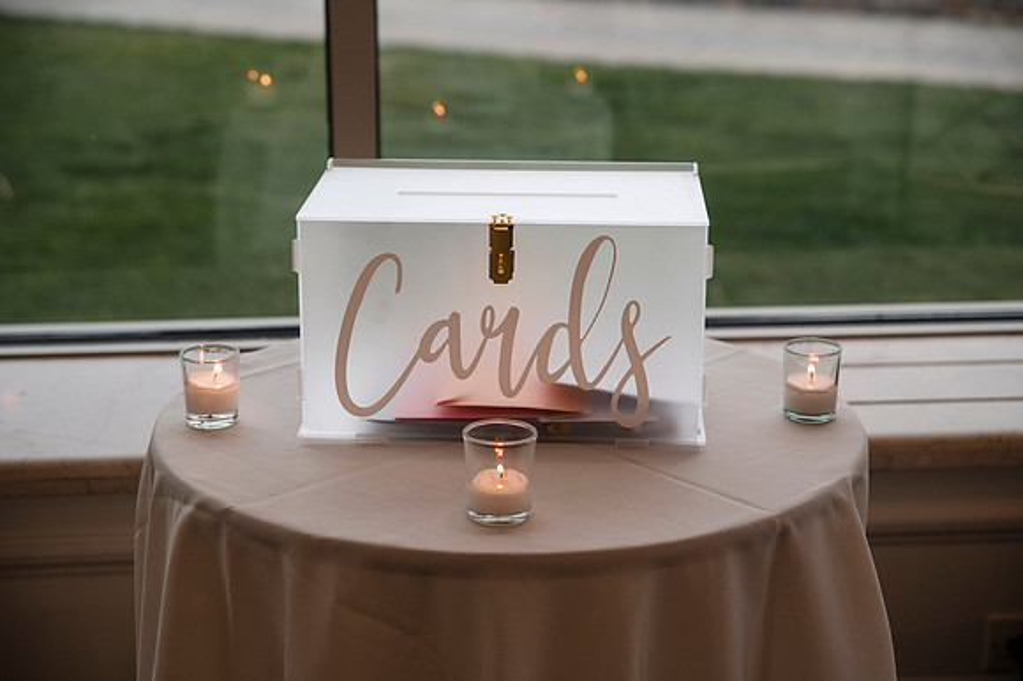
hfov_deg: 28.2
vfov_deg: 19.0
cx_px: 512
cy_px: 340
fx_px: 2035
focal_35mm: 72
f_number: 3.2
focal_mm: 70
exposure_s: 1/400
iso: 1250
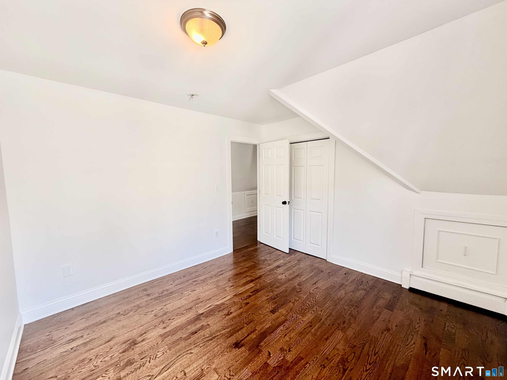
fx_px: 205
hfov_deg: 102.1
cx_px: 254
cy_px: 190
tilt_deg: -4.6
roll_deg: +1.3
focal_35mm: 14
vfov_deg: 85.7
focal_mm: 2.22
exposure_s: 1/121
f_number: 2.2
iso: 160
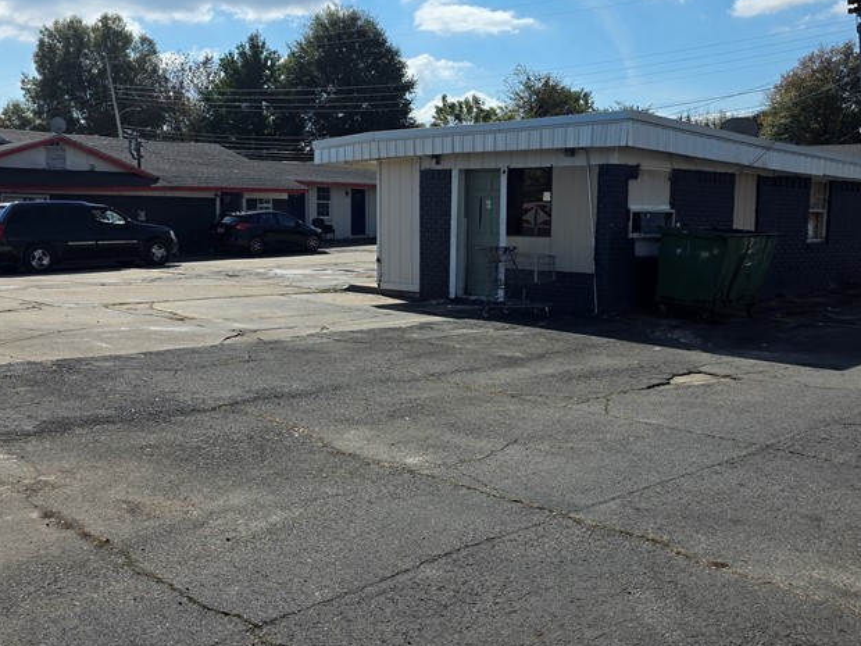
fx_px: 945
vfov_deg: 37.7
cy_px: 307
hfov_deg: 48.9
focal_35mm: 38
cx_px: 464
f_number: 1.7
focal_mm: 6.3
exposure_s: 1/7944
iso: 50
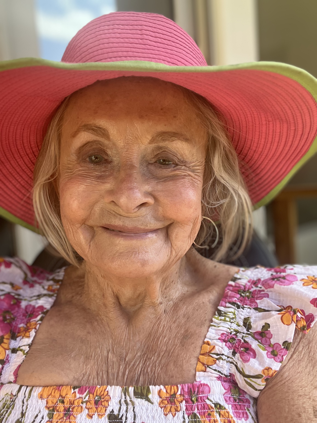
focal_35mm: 30
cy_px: 212
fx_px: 366
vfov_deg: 60.0
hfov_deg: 46.8
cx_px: 158
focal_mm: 2.71
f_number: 2.2
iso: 25
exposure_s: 1/133
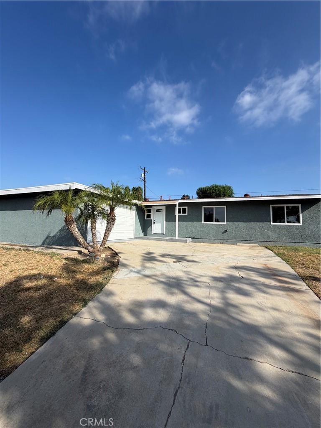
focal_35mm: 14
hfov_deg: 85.7
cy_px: 214
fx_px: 173
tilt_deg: +5.7
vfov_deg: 102.1
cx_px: 160
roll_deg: -1.5
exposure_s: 1/820
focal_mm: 2.22
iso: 20
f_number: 2.2
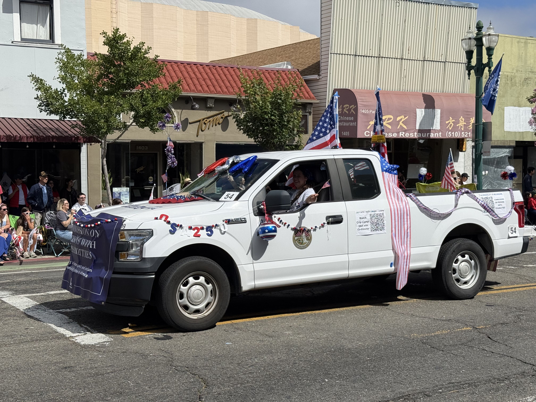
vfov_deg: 30.3
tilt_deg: -1.3
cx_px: 268
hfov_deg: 39.7
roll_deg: -0.3
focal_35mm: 48
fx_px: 743
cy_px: 201
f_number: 1.78
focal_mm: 6.76
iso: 64
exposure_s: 1/9901
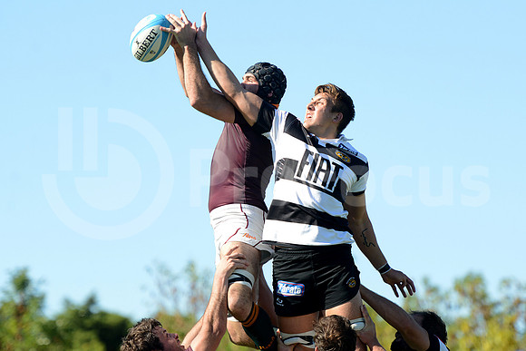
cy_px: 176
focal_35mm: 210
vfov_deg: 6.5
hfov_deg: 9.8
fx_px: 3069
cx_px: 263
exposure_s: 1/800
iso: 320
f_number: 4
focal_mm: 210
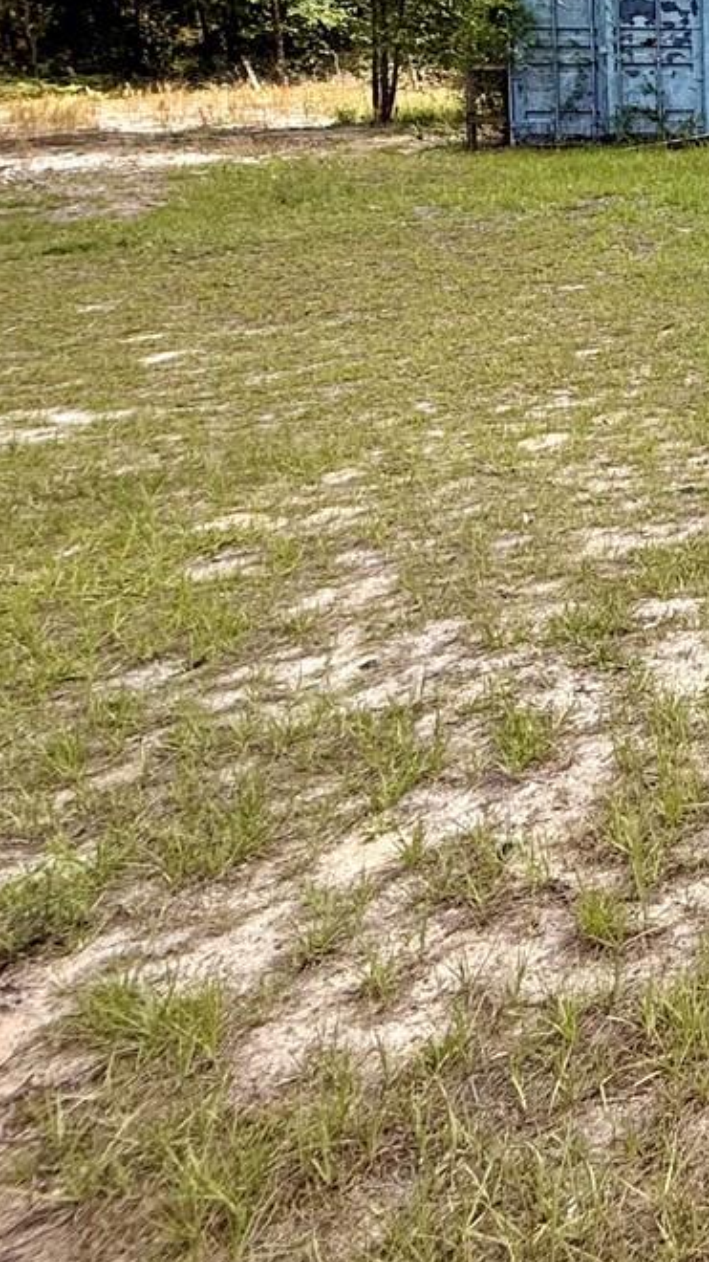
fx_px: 1237
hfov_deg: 19.9
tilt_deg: -4.1
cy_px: 124
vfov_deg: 48.3
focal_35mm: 37
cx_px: 1361
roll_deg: +1.1
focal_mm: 2.22
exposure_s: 1/1068
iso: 64
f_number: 2.2
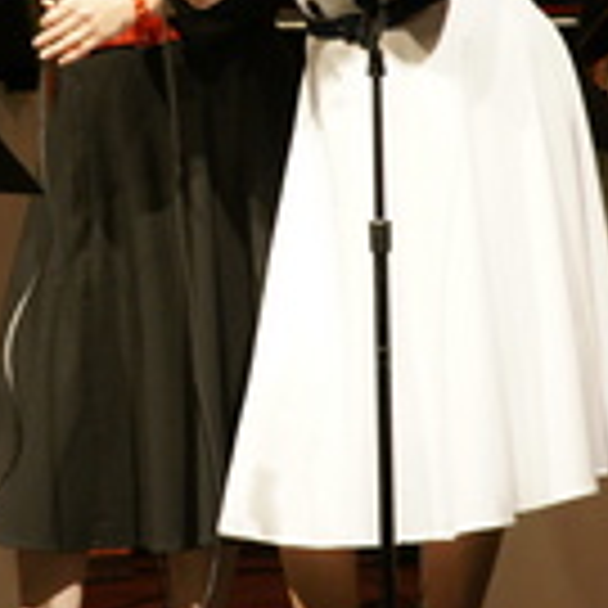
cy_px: -36
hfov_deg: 1.7
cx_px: 65
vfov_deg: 1.7
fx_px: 20209
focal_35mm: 1017
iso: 800
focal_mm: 200
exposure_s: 1/60
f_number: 4
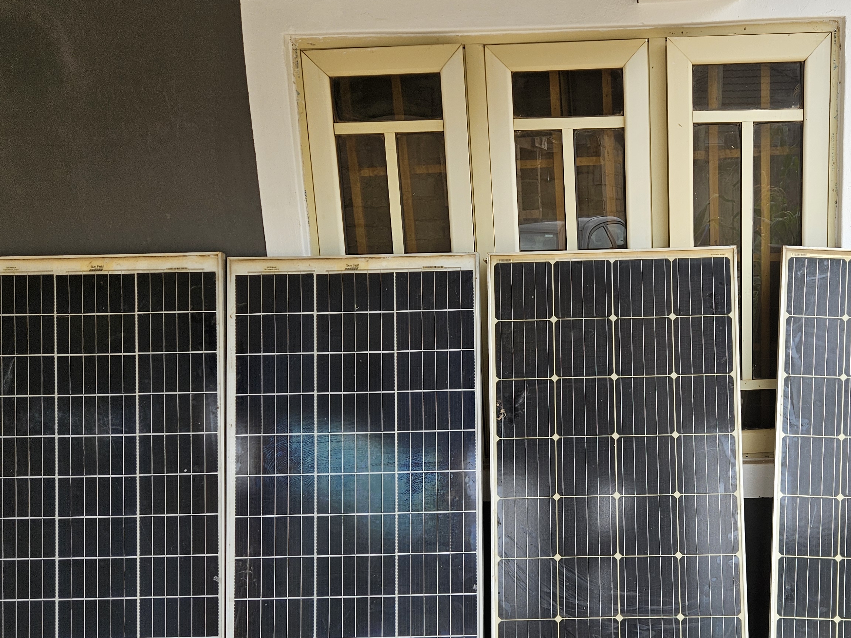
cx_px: 621
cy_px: 422
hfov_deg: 45.4
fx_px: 983
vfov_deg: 35.6
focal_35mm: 40
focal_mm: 5.4
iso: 50
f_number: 1.8
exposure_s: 1/383
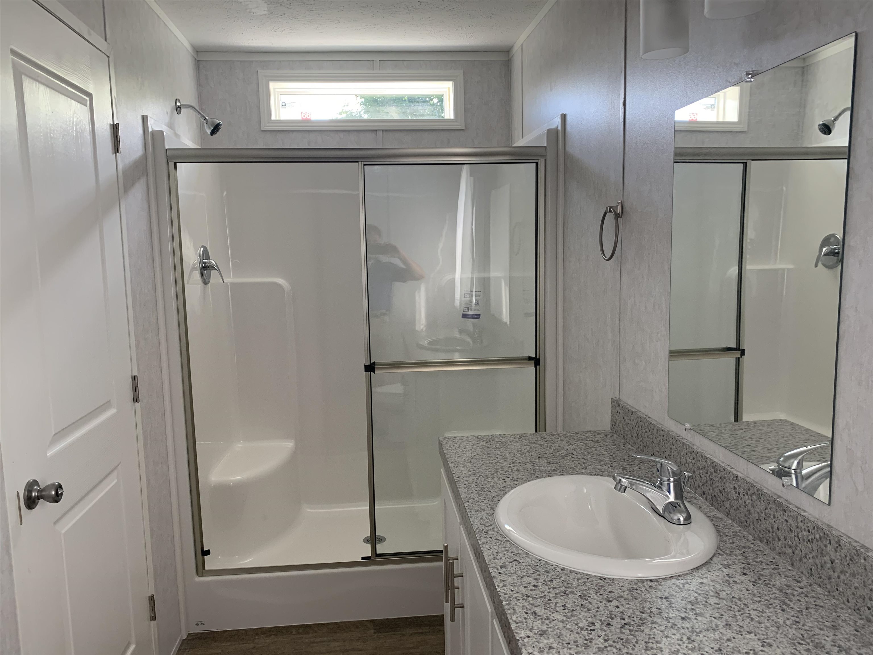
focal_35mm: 26
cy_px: 328
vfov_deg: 53.1
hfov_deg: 67.3
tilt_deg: -6.2
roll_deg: +0.8
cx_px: 436
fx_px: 656
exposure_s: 1/121
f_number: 1.8
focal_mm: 4.25
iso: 100
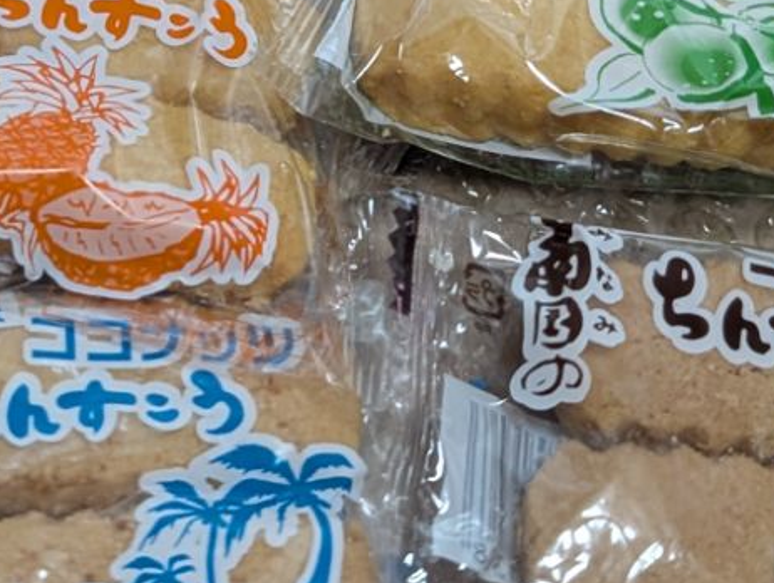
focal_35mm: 104
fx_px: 2329
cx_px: 7
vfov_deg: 13.7
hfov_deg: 18.4
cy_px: -186
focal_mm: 6.9
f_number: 1.68
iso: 620
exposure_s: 1/89.5
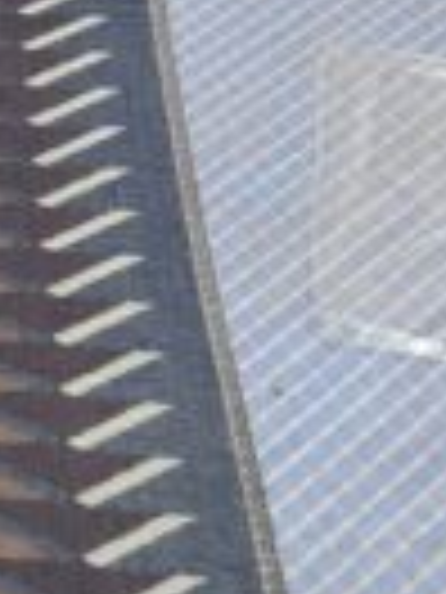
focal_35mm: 79
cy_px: 112
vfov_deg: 24.3
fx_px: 1357
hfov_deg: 17.5
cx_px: -135
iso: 500
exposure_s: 1/50
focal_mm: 5.4
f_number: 1.8
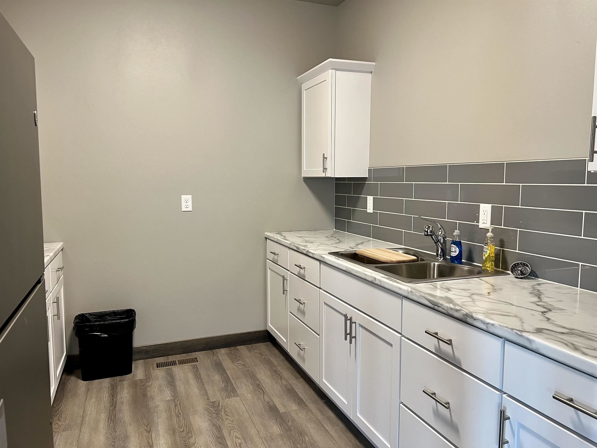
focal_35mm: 26
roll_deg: -0.2
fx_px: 448
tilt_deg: -7.1
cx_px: 298
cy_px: 224
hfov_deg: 67.3
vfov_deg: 53.1
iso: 125
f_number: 1.5
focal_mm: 5.7
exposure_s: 1/60
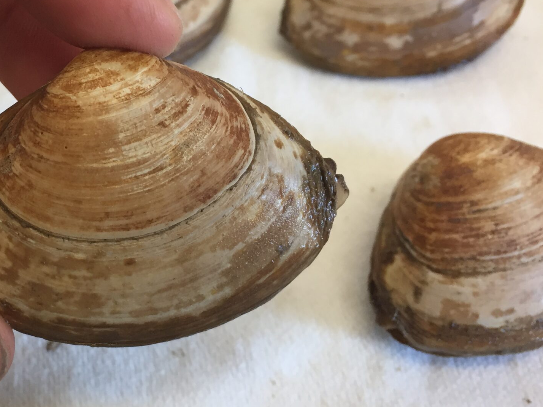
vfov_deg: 28.0
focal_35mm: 52
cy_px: 189
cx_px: 77
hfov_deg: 35.1
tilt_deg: -55.0
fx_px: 816
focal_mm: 4.15
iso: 32
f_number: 2.2
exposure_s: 1/33
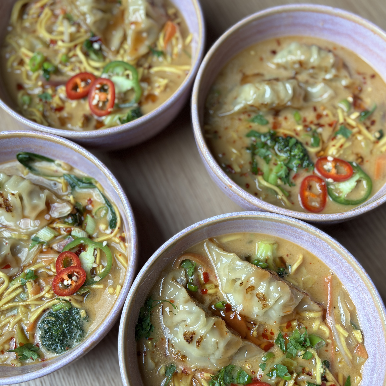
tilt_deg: -76.1
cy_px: 228
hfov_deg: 48.4
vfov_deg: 48.2
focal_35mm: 34
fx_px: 429
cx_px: 181
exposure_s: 1/304
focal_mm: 5.96
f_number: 1.6
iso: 50
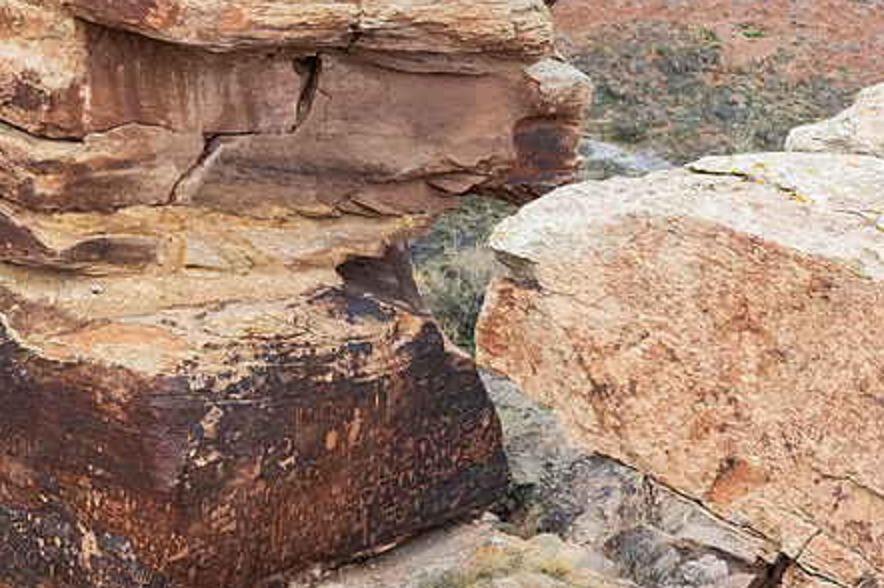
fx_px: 4466
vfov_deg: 7.5
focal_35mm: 182
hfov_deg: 11.3
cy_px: 246
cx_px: 307
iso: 720
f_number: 18
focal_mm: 70
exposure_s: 1/200
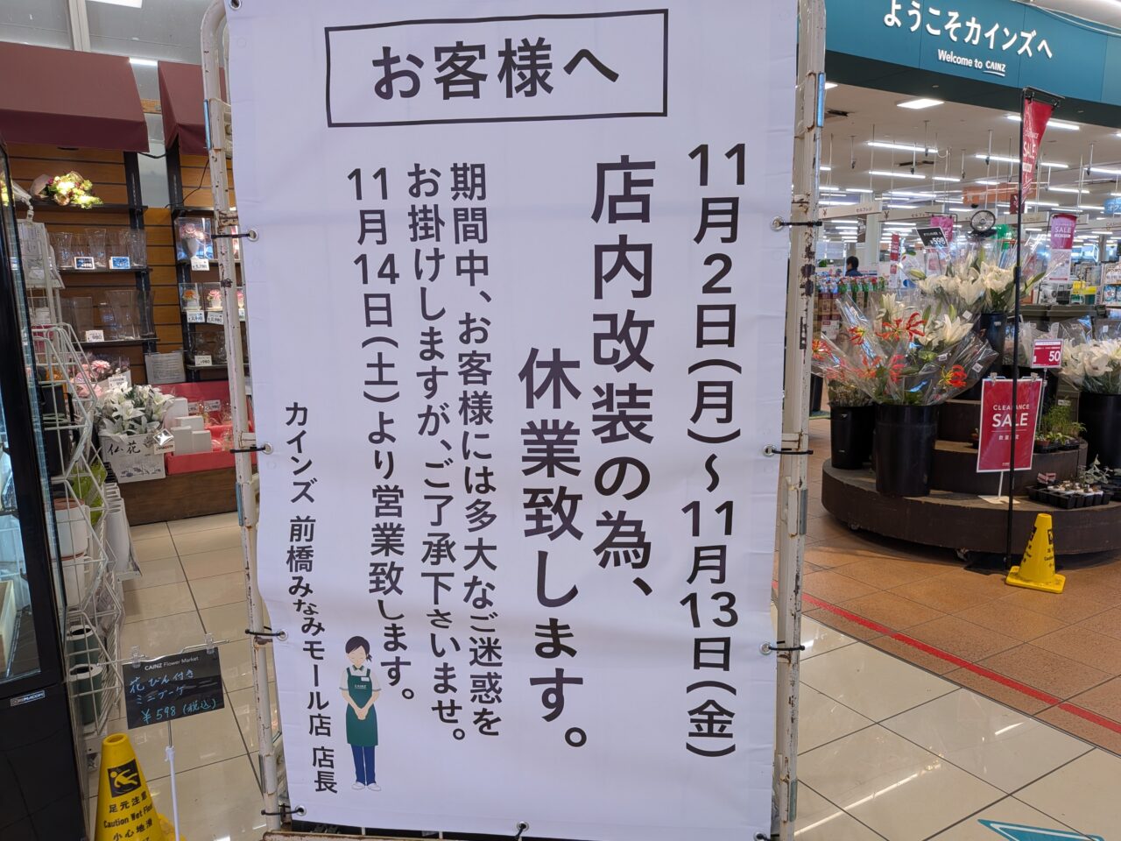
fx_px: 777
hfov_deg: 71.6
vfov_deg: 56.8
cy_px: 420
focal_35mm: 24
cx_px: 560
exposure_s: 1/50
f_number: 1.7
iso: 30
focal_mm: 4.53
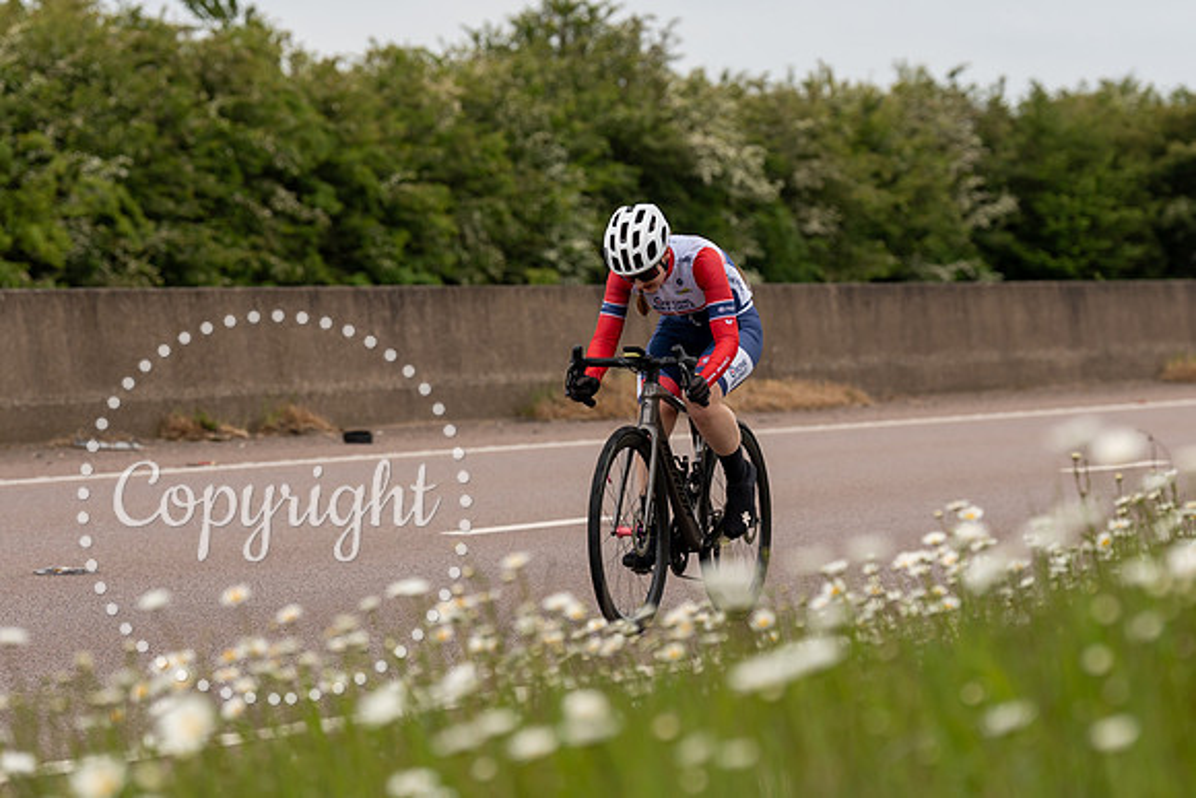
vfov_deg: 7.3
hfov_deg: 10.9
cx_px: 718
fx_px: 6240
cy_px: 349
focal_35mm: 188
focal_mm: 125
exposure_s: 1/1000
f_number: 3.5
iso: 250
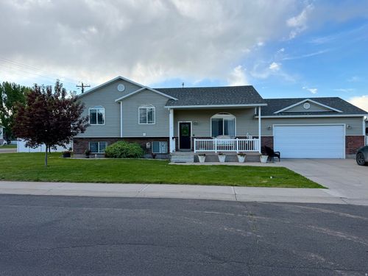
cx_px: 184
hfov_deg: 71.6
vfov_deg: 56.8
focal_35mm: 24
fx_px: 255
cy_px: 138
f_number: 1.78
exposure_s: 1/1522
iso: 80
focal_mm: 6.76
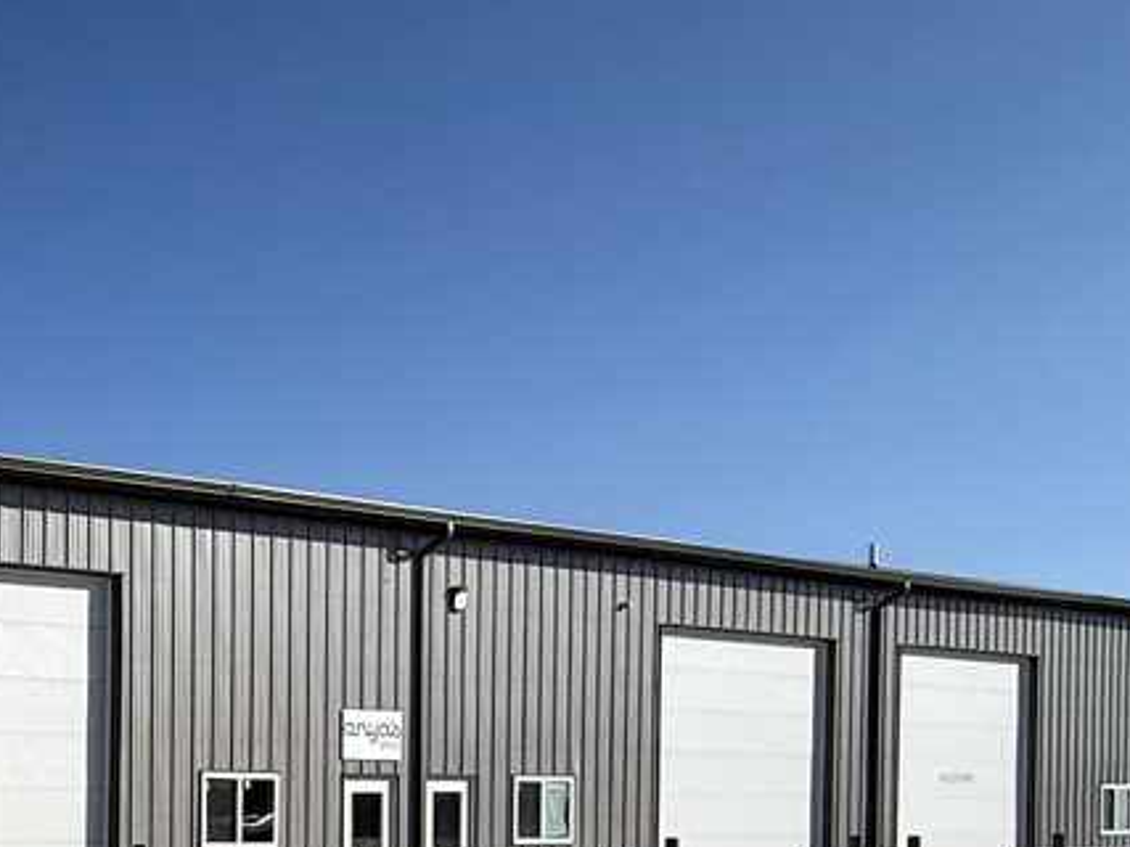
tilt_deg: -2.1
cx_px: -273
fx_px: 1371
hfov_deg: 34.4
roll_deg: -0.3
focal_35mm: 42
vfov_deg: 31.7
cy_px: 844
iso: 50
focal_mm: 2.22
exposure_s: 1/4762
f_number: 2.2
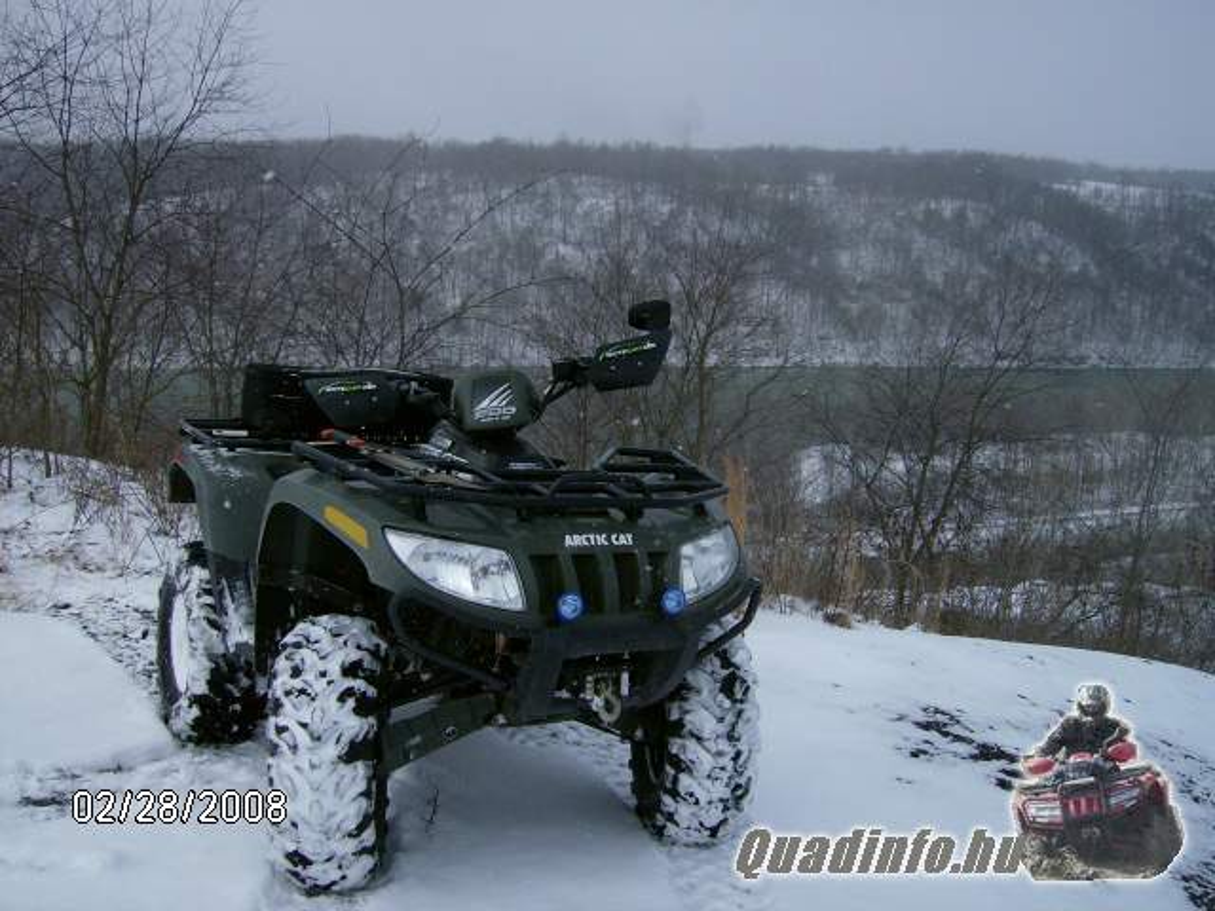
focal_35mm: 36
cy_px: 456
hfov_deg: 51.4
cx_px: 608
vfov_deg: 39.7
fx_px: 1264
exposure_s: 1/1429
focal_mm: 6
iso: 100
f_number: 4.7
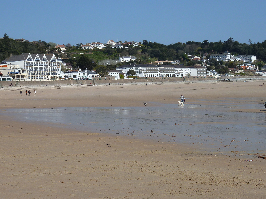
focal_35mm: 90
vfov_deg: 16.4
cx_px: 133
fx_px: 692
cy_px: 100
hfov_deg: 21.8
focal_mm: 14.7
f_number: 5.6
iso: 80
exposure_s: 1/640
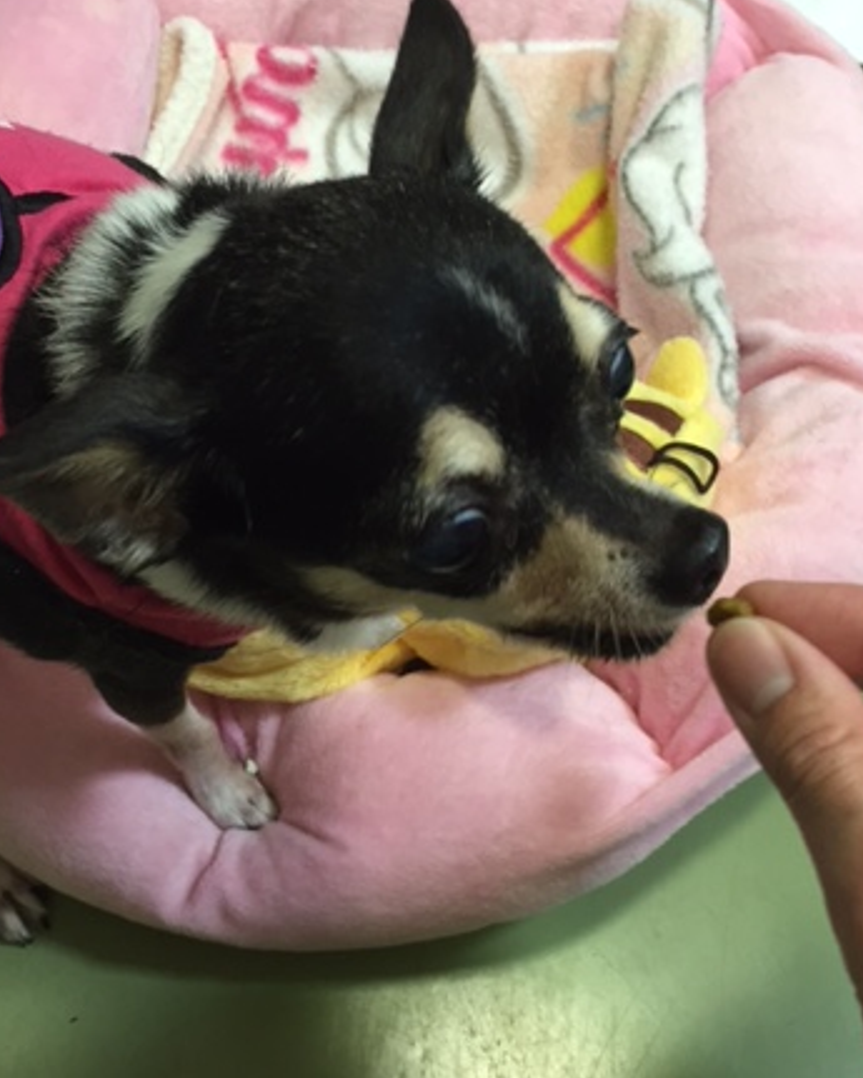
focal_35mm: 42
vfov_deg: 43.8
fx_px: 1340
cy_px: 545
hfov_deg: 35.6
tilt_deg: -58.0
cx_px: 365
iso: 80
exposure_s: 1/30
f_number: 2.2
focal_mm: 4.15
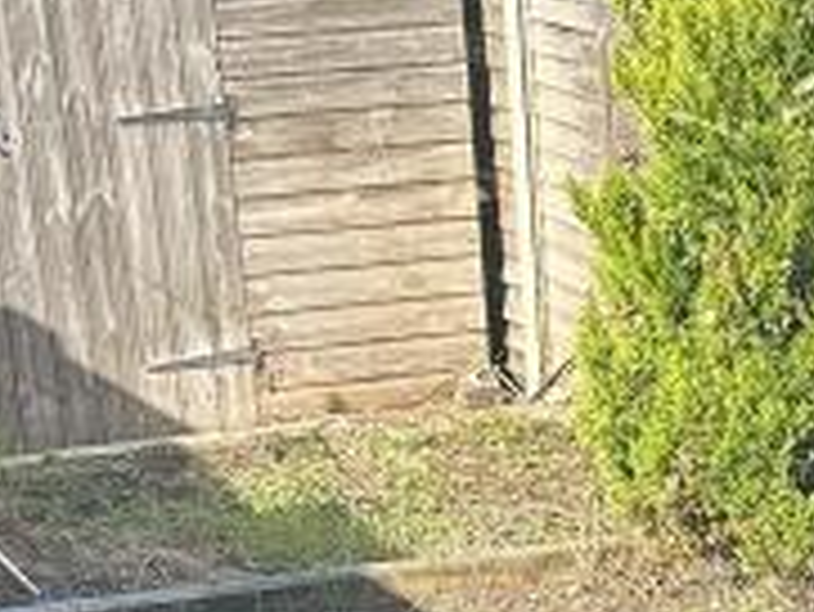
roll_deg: -0.1
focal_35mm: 147
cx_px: 971
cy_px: 878
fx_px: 3459
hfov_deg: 13.1
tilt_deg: -22.8
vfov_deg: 9.8
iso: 50
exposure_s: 1/1553
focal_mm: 5.7
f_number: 1.5
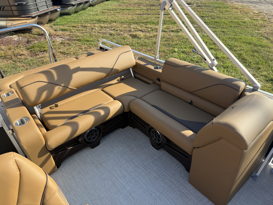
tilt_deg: -34.5
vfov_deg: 56.8
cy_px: 102
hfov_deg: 71.6
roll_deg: +4.0
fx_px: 189
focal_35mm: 24
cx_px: 136
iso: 100
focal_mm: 6.76
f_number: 1.78
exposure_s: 1/1585
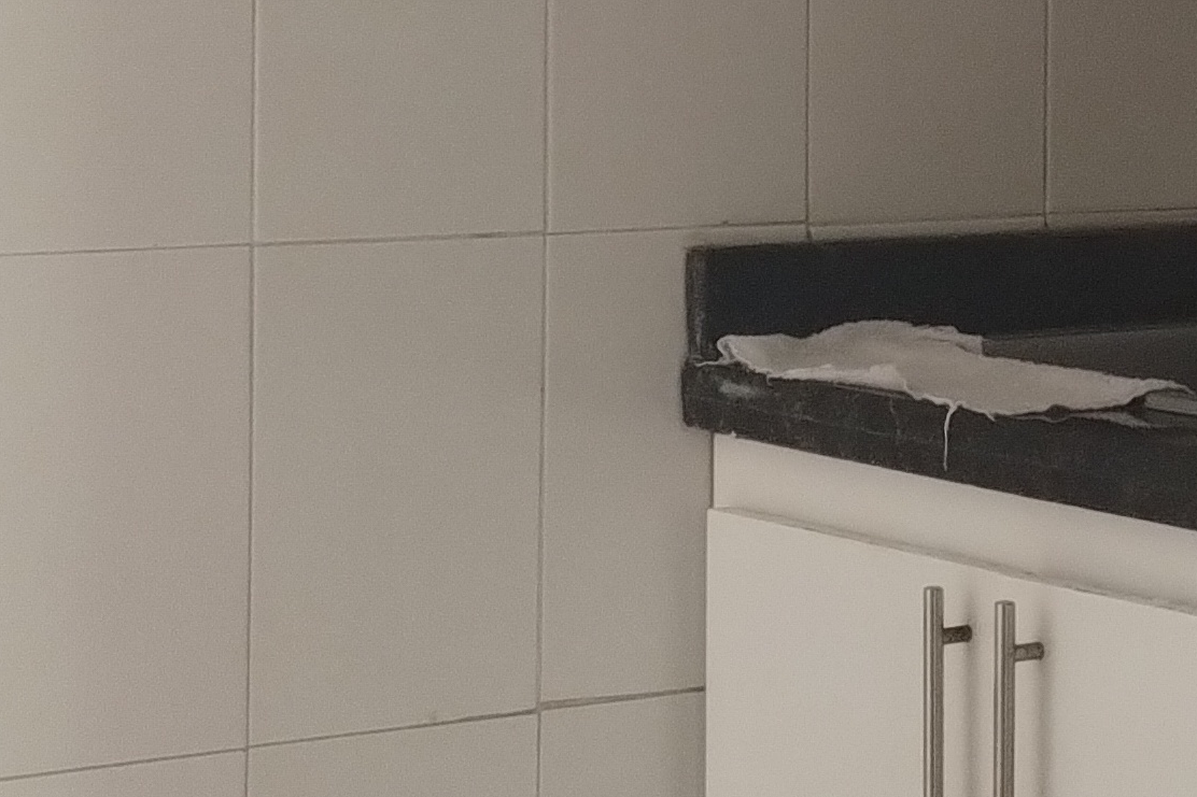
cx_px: 876
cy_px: 56
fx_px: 3557
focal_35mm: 107
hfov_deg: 19.0
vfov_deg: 12.7
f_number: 1.8
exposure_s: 1/20
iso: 2141
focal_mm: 4.27
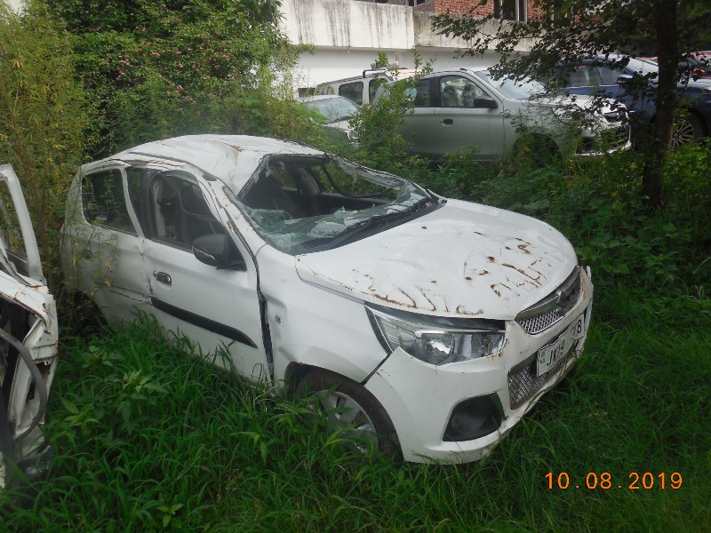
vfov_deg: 54.9
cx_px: 356
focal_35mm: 25
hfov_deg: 69.4
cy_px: 266
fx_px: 513
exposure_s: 1/1000
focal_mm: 4.5
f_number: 3.1
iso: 125
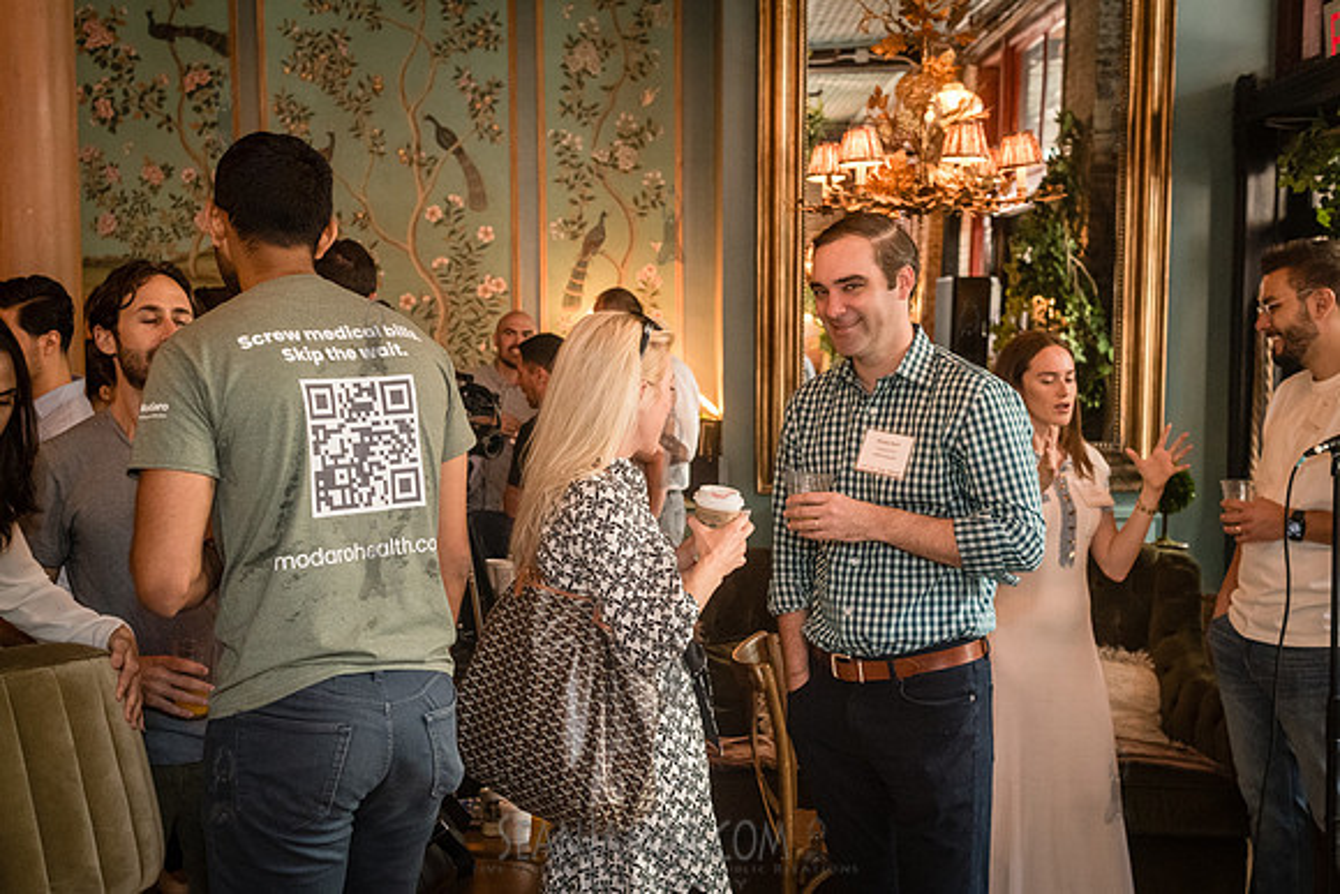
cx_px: 593
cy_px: 520
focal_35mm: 42
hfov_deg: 46.6
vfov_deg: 32.1
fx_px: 1551
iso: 4000
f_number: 4.5
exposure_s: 1/200
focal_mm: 35
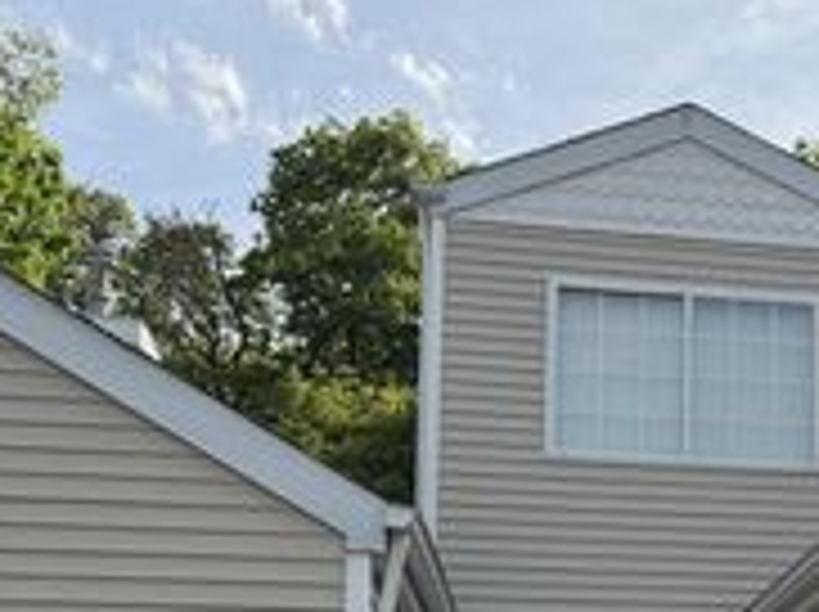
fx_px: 1559
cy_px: 610
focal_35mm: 66
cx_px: 828
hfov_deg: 27.6
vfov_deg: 21.4
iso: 100
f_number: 1.78
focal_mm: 6.76
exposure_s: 1/7353
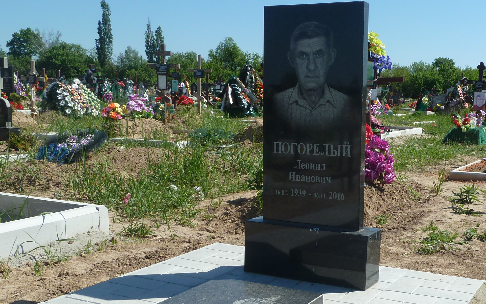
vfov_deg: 26.8
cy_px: 192
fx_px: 636
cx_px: 326
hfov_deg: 41.3
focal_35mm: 48
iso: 80
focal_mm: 4.7
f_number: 5
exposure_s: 1/500
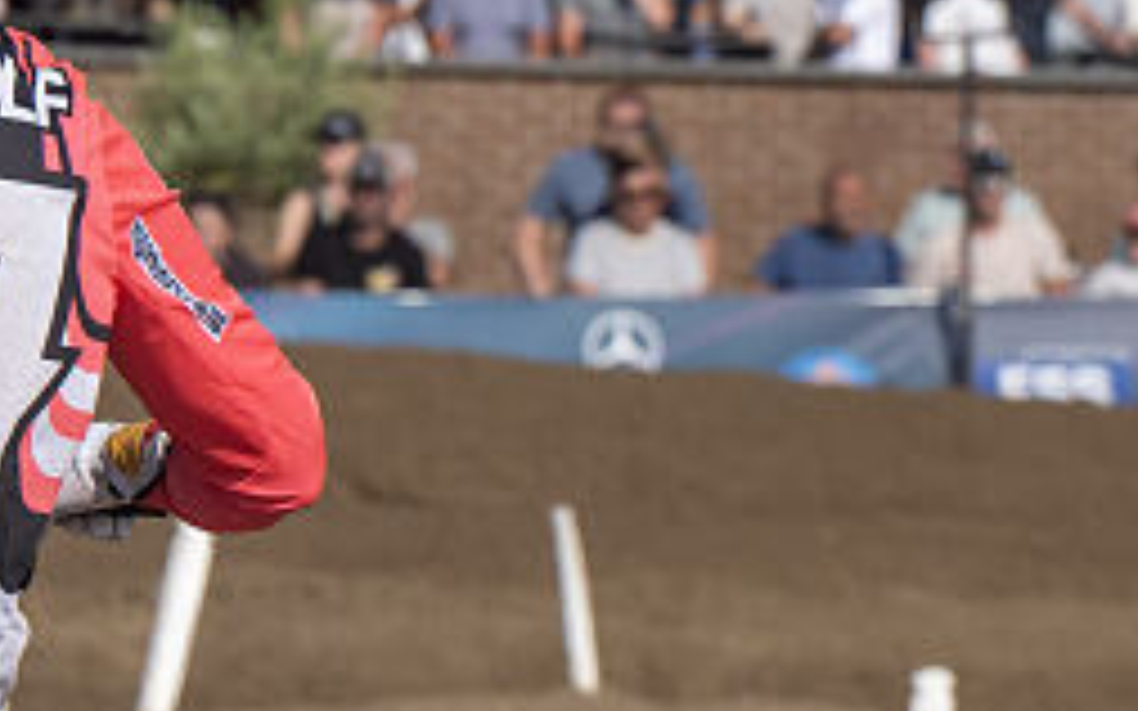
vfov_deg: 2.2
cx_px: -1151
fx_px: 18573
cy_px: 477
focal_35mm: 599
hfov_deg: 3.5
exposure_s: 1/1250
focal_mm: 120
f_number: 6.3
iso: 200
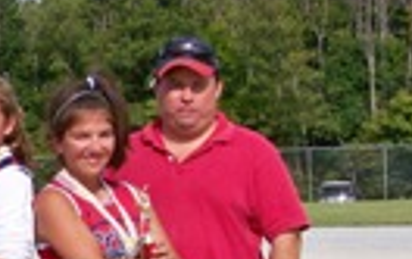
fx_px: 2306
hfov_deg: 9.9
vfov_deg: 6.4
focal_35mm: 205
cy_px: 225
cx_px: -225
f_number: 4.5
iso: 80
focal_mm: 11.7
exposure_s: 1/800
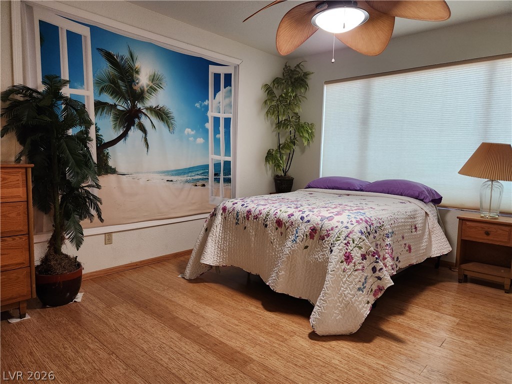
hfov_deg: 73.9
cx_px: 256
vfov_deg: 58.9
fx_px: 340
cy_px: 192
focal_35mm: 23
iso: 400
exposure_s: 1/120
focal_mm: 5.4
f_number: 1.8
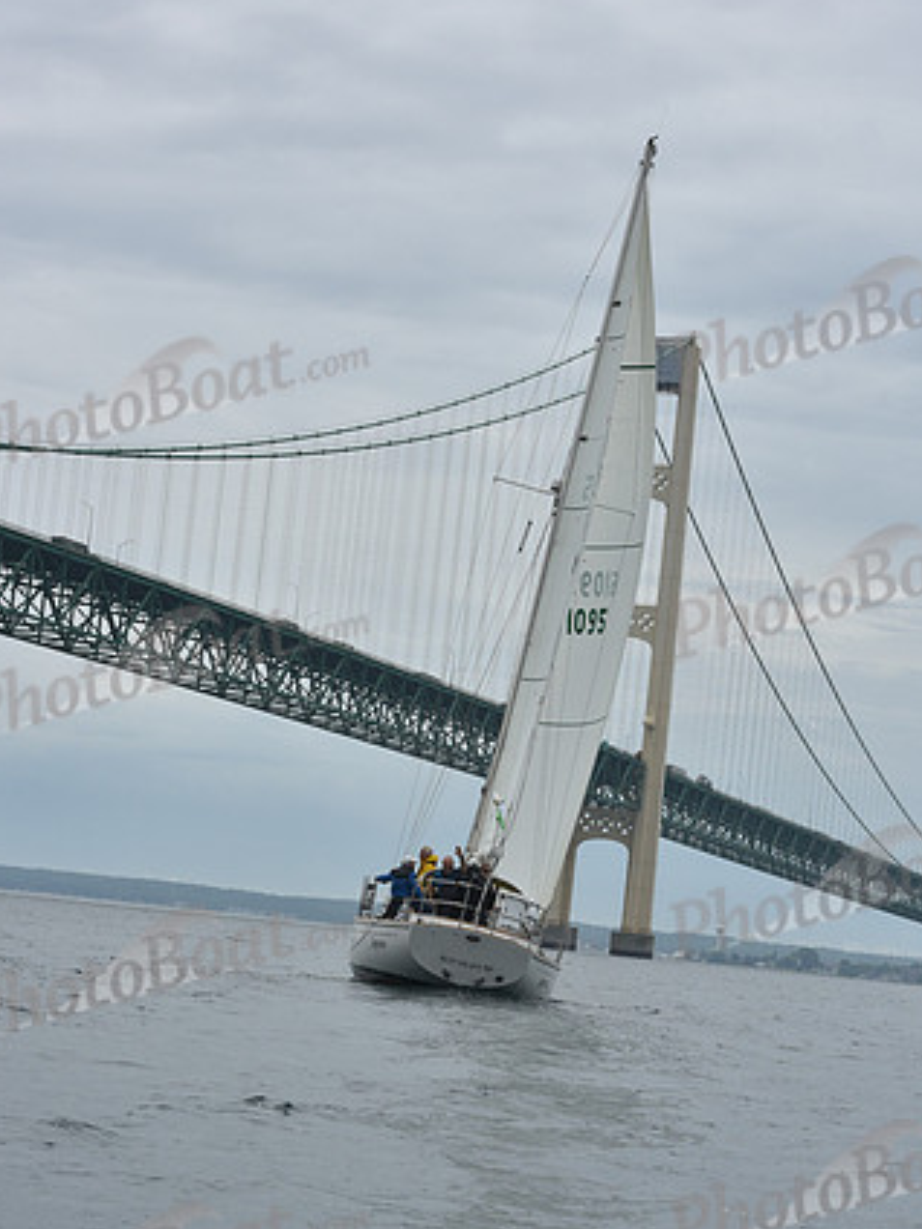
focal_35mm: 92
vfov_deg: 21.3
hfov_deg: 16.1
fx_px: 3267
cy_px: 777
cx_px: 520
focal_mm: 70
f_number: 11
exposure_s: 1/800
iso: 250
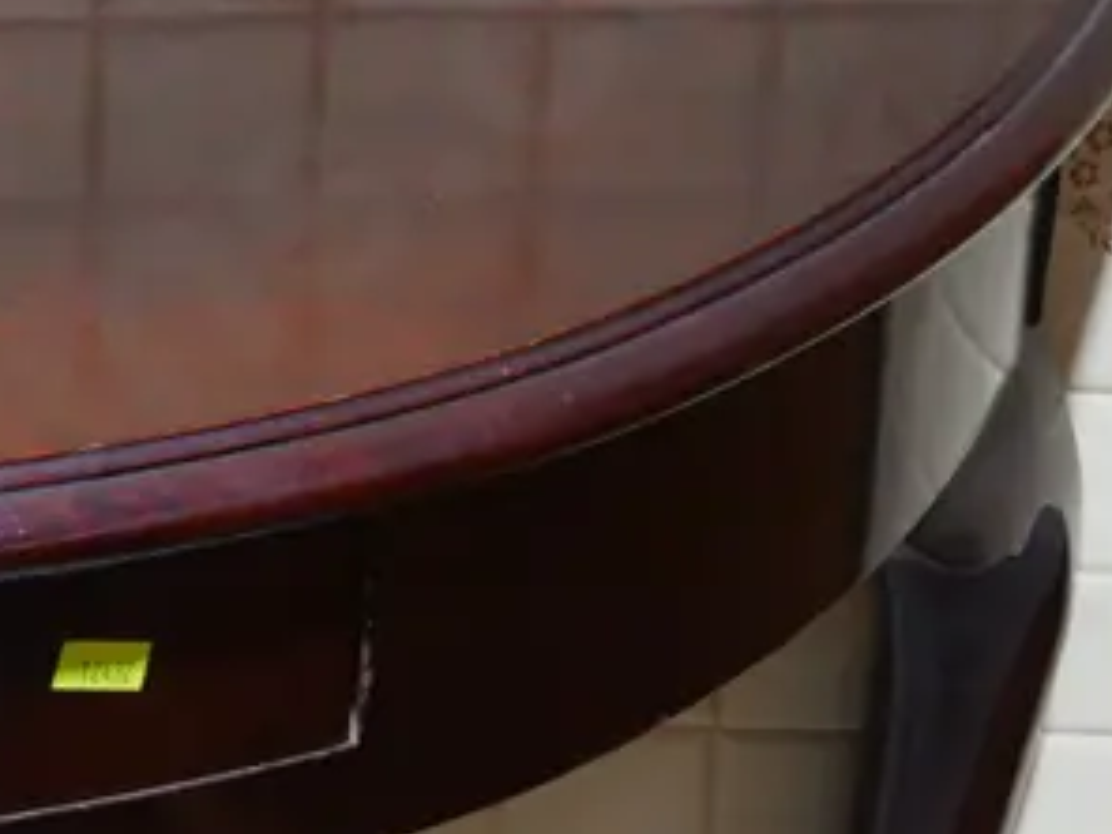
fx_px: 5108
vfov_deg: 9.3
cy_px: 768
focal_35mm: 159
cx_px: -432
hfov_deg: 12.0
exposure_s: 1/60
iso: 800
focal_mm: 23
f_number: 5.1
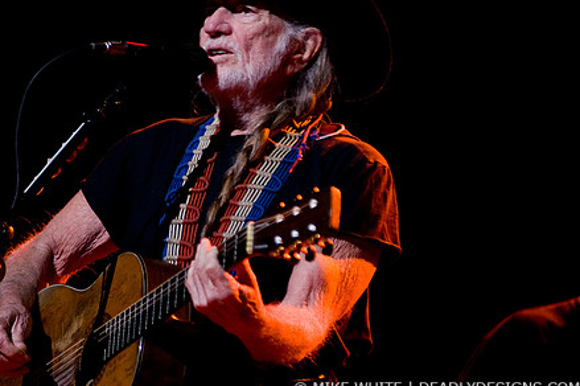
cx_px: 203
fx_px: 6375
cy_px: 145
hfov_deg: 5.2
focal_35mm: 396
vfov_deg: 3.5
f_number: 3.2
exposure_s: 1/320
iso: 800
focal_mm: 200
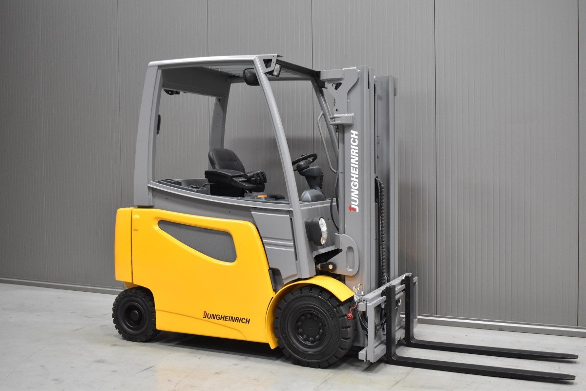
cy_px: 196
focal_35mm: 40
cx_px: 293
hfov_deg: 47.9
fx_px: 659
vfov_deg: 33.0
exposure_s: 1/60
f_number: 4
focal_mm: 27
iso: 1600
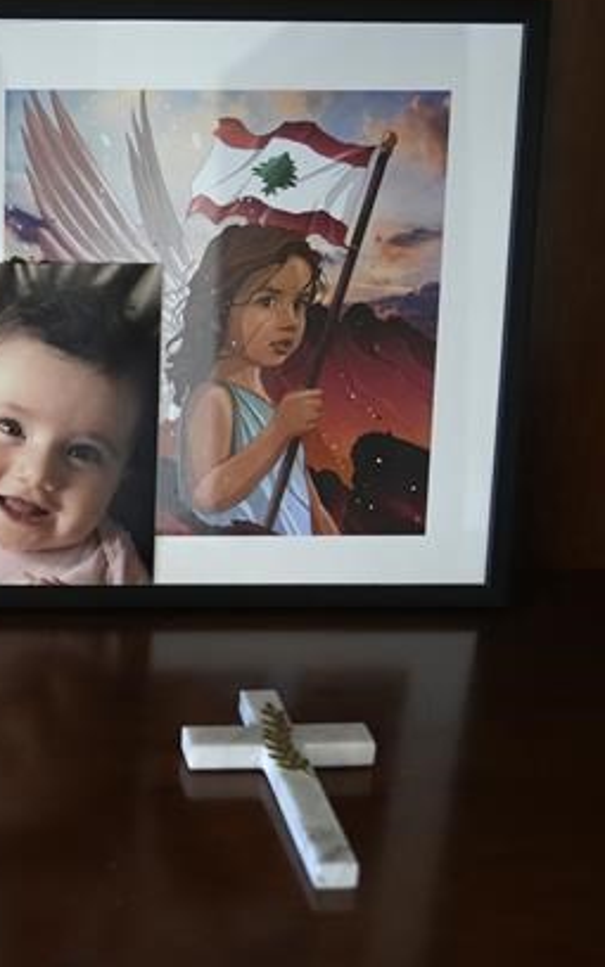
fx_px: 1372
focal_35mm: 52
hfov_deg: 23.0
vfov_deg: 38.9
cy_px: 475
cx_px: -100
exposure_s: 1/160
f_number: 3.2
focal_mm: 32
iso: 4000
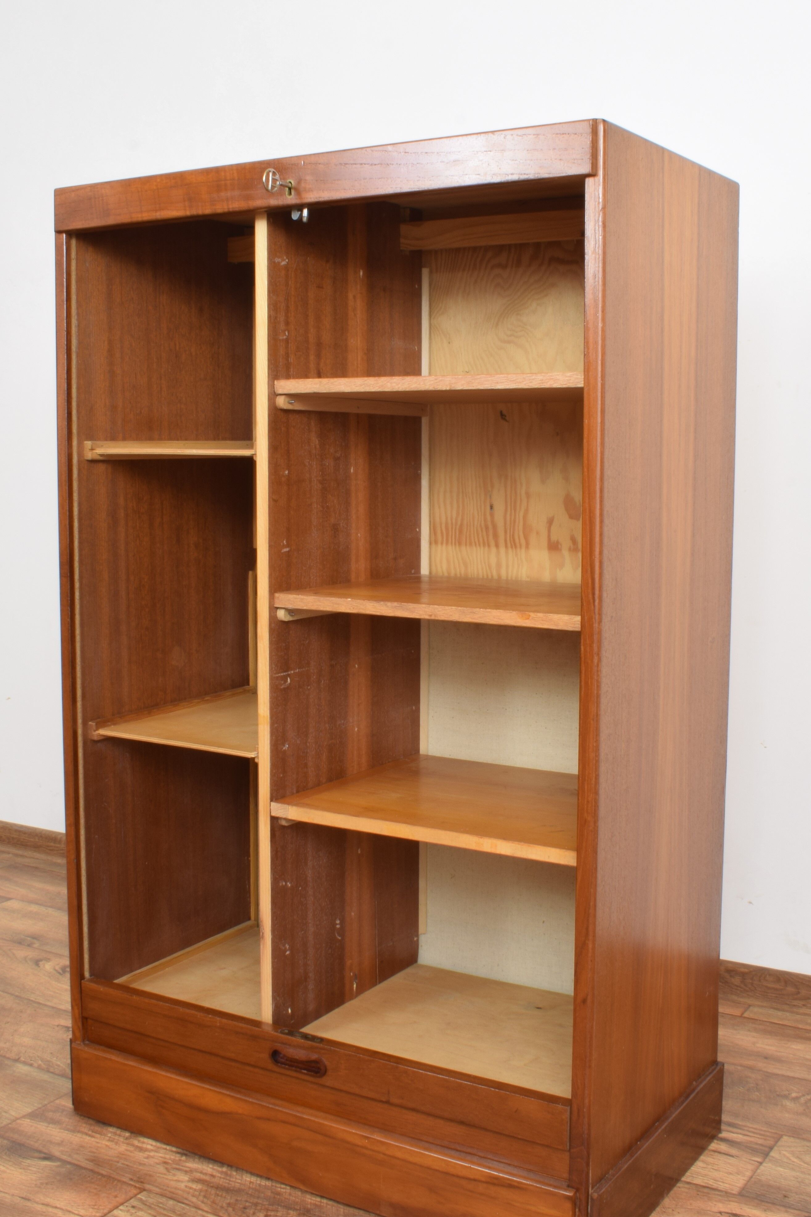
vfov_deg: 47.4
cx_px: 436
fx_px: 1385
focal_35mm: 41
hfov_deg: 32.6
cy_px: 601
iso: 100
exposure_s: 4
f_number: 22
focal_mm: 18
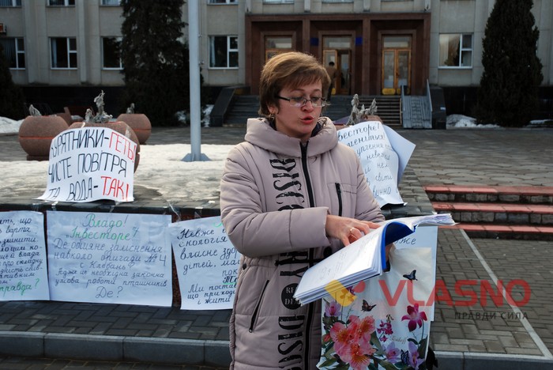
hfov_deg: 44.9
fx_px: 669
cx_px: 276
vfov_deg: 30.9
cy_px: 185
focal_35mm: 44
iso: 100
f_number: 6.3
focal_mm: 29
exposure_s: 1/160
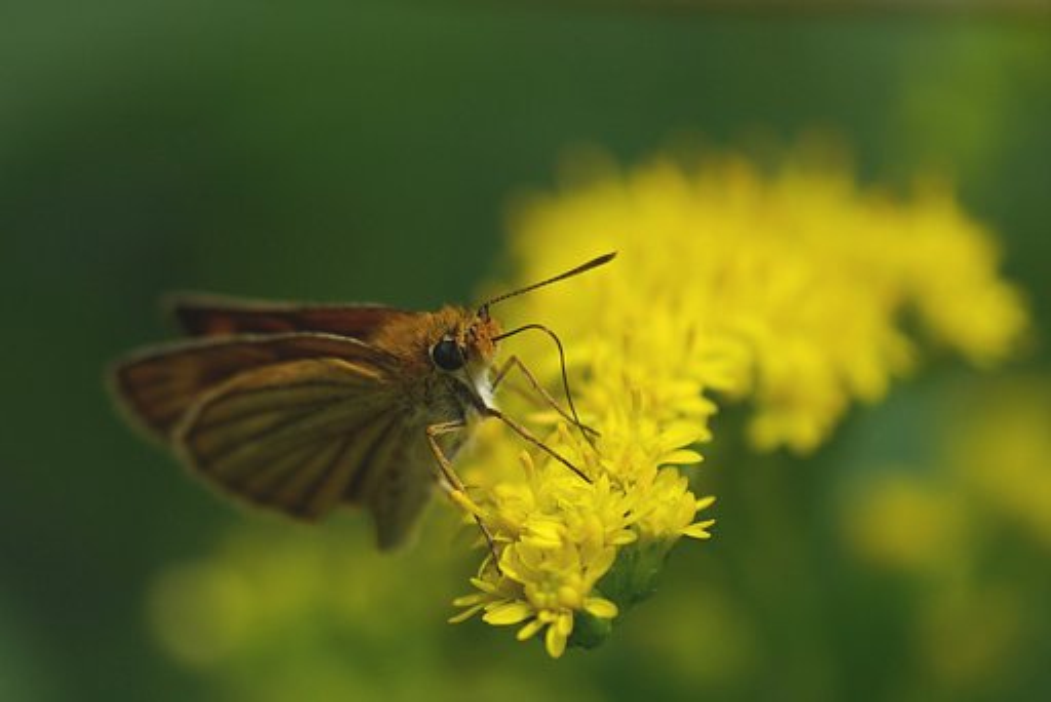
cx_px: 526
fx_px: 7887
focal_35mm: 270
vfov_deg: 5.1
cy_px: 351
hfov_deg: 7.6
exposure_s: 1/800
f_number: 3.5
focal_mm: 180
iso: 100
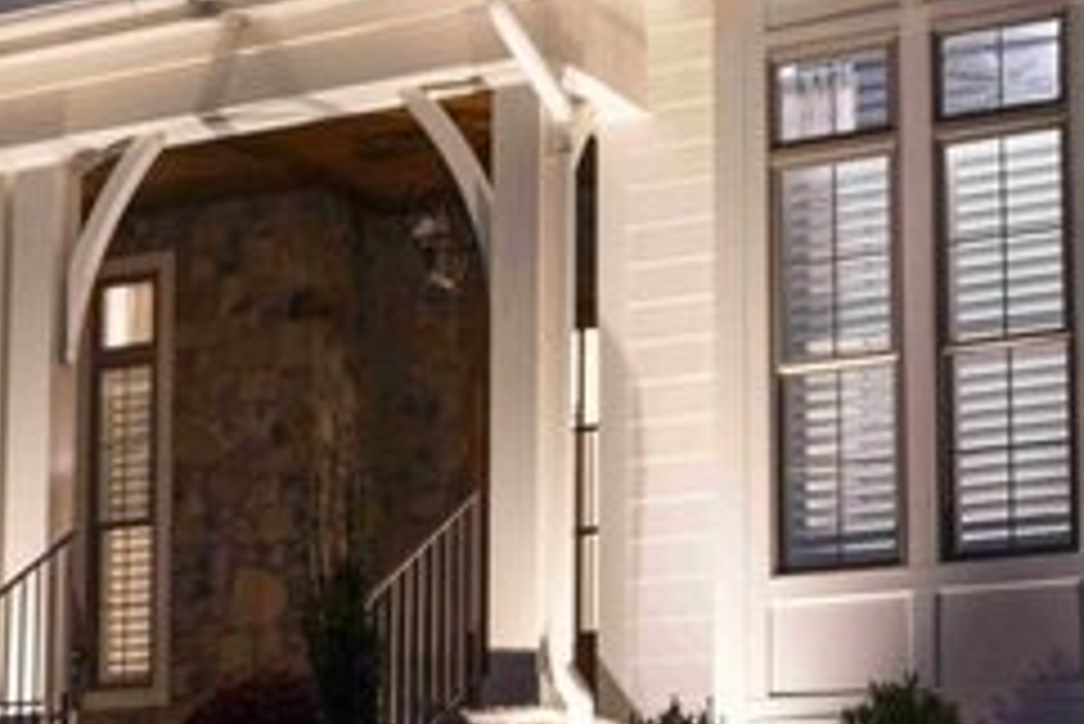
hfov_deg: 19.7
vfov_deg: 13.1
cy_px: -115
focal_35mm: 102
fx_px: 3073
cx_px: 144
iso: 250
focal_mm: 24
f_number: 4
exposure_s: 1/2
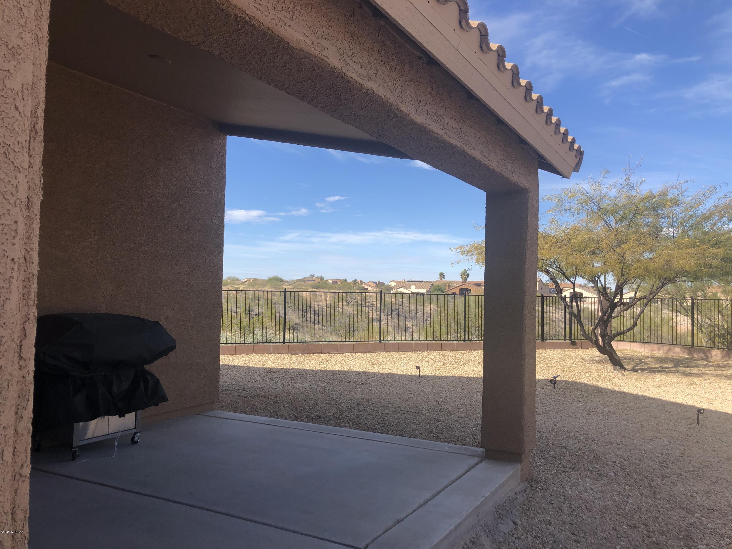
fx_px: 592
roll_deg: -1.9
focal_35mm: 28
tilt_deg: +0.6
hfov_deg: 63.4
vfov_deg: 49.7
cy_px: 274
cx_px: 366
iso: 20
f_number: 1.8
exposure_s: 1/1230
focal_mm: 3.99
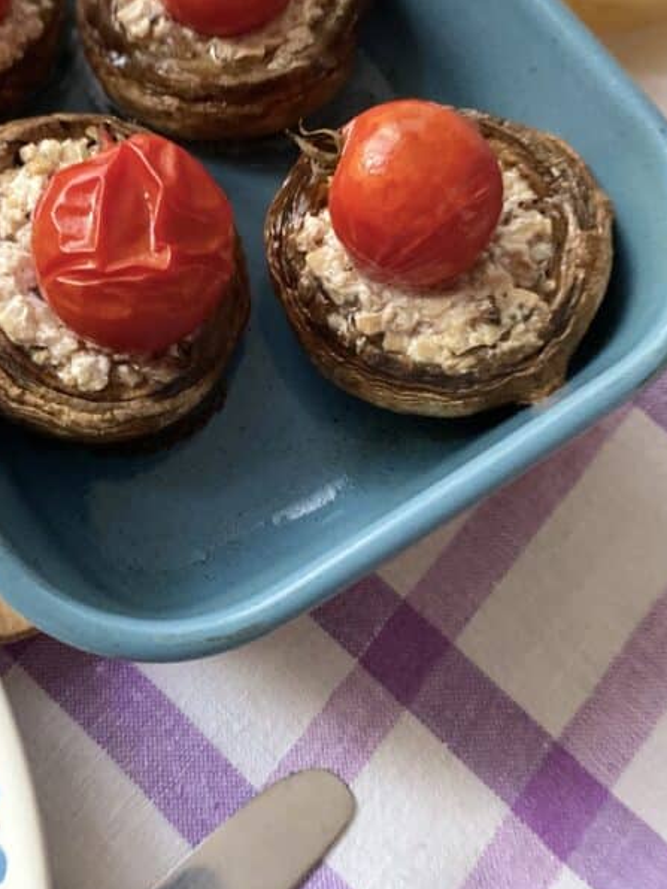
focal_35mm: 44
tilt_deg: -62.0
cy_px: 153
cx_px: 123
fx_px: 1130
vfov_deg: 40.8
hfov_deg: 31.9
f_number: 1.8
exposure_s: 1/30
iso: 640
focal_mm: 4.25
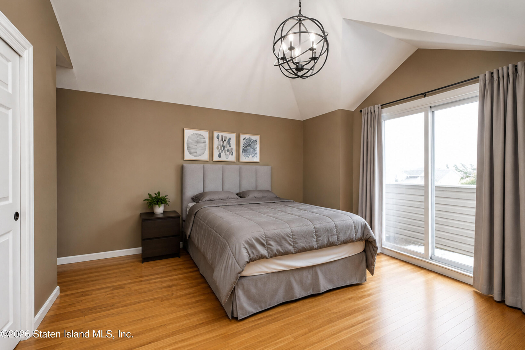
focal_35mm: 15
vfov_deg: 77.3
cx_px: 262
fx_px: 219
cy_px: 175
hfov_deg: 100.4
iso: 2000
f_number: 8
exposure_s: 1/80
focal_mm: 10
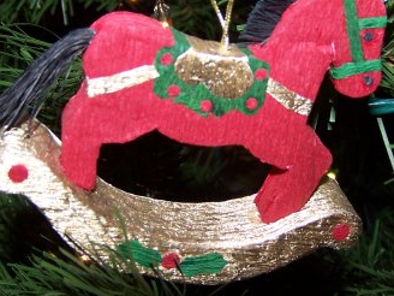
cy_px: 111
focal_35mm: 50
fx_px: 569
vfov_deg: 29.0
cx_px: 207
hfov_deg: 38.2
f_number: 2.8
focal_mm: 6.3
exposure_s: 1/60
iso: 80
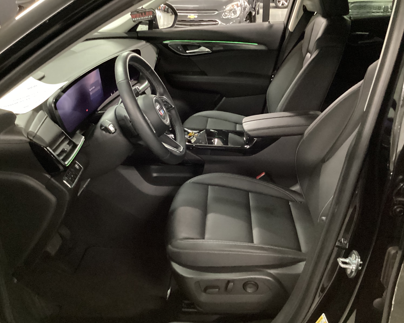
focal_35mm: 33
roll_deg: +1.2
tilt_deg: -26.0
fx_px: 395
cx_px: 199
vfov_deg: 44.5
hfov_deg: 54.2
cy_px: 160
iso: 800
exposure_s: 1/17
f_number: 2.4
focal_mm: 3.3
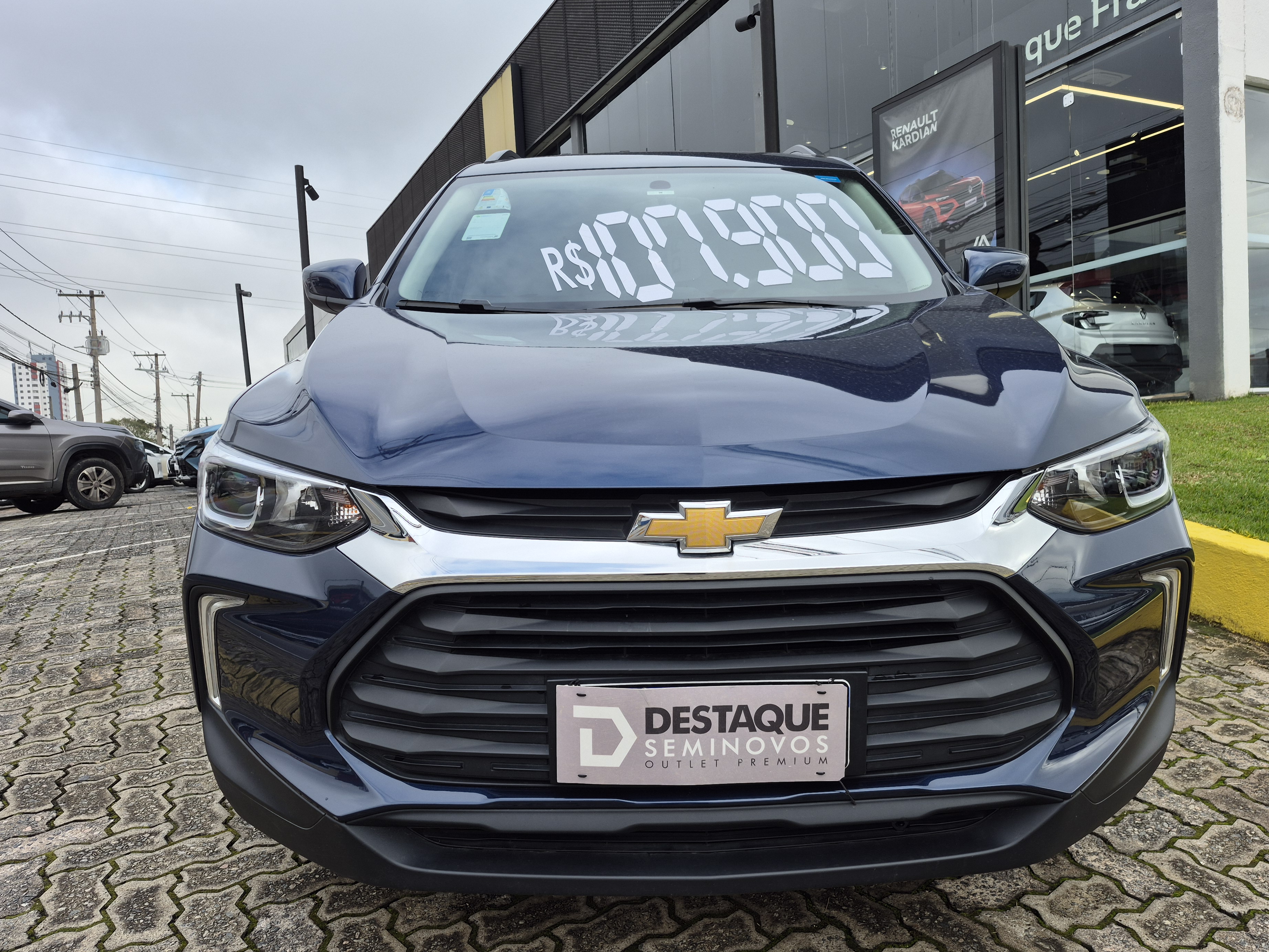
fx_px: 916
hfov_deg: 69.3
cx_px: 672
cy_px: 510
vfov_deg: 54.8
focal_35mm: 25
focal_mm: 5.4
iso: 25
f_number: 1.8
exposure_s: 1/676
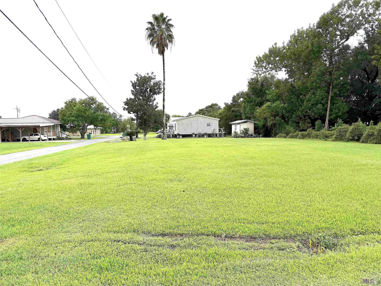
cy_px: 143
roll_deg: +1.5
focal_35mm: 24
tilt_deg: -3.3
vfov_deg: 56.8
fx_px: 264
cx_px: 190
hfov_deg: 71.6
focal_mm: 6.76
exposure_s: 1/2110
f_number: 1.78
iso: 80
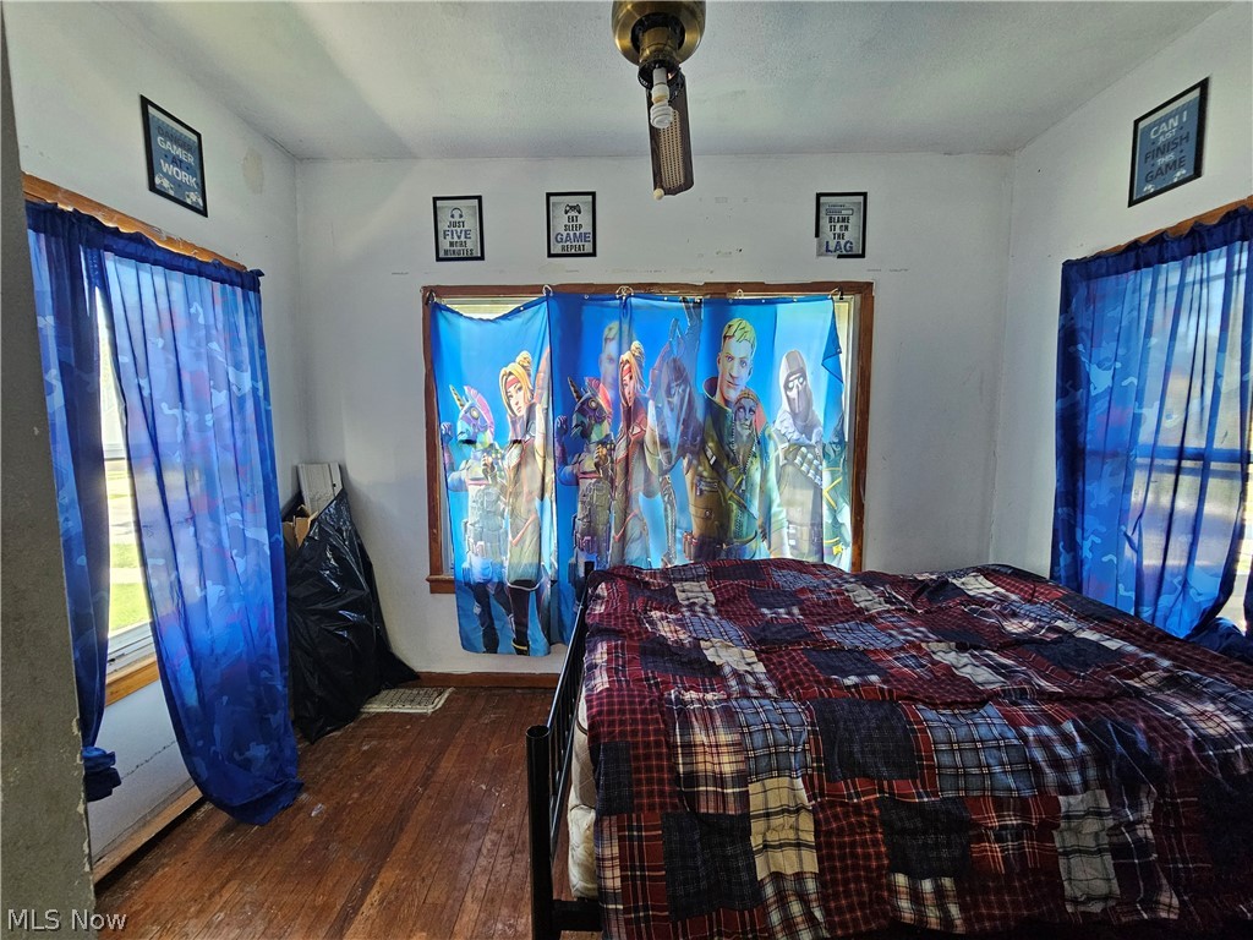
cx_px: 626
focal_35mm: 13
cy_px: 470
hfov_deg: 106.2
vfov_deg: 89.9
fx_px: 471
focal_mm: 2.2
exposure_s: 1/60
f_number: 2.2
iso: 250
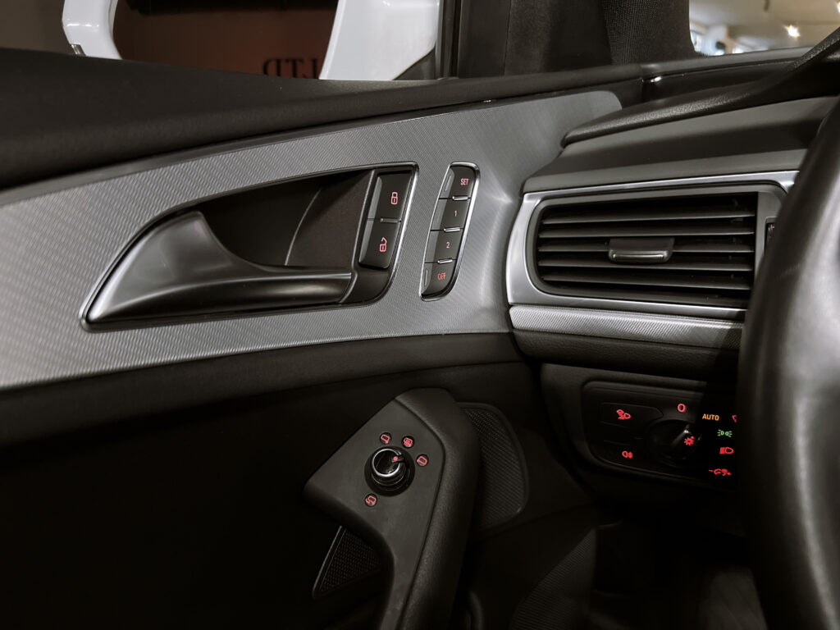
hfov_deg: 67.3
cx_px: 420
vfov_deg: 53.1
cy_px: 315
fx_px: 631
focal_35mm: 26
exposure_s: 1/42
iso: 500
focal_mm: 5.7
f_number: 1.5
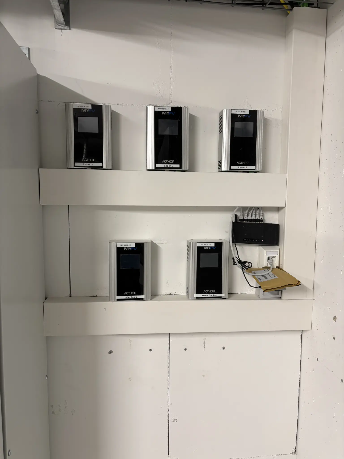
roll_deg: -0.9
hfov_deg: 53.1
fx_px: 345
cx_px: 172
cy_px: 230
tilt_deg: -6.6
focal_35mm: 26
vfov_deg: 67.3
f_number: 1.6
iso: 125
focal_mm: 5.96
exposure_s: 1/50
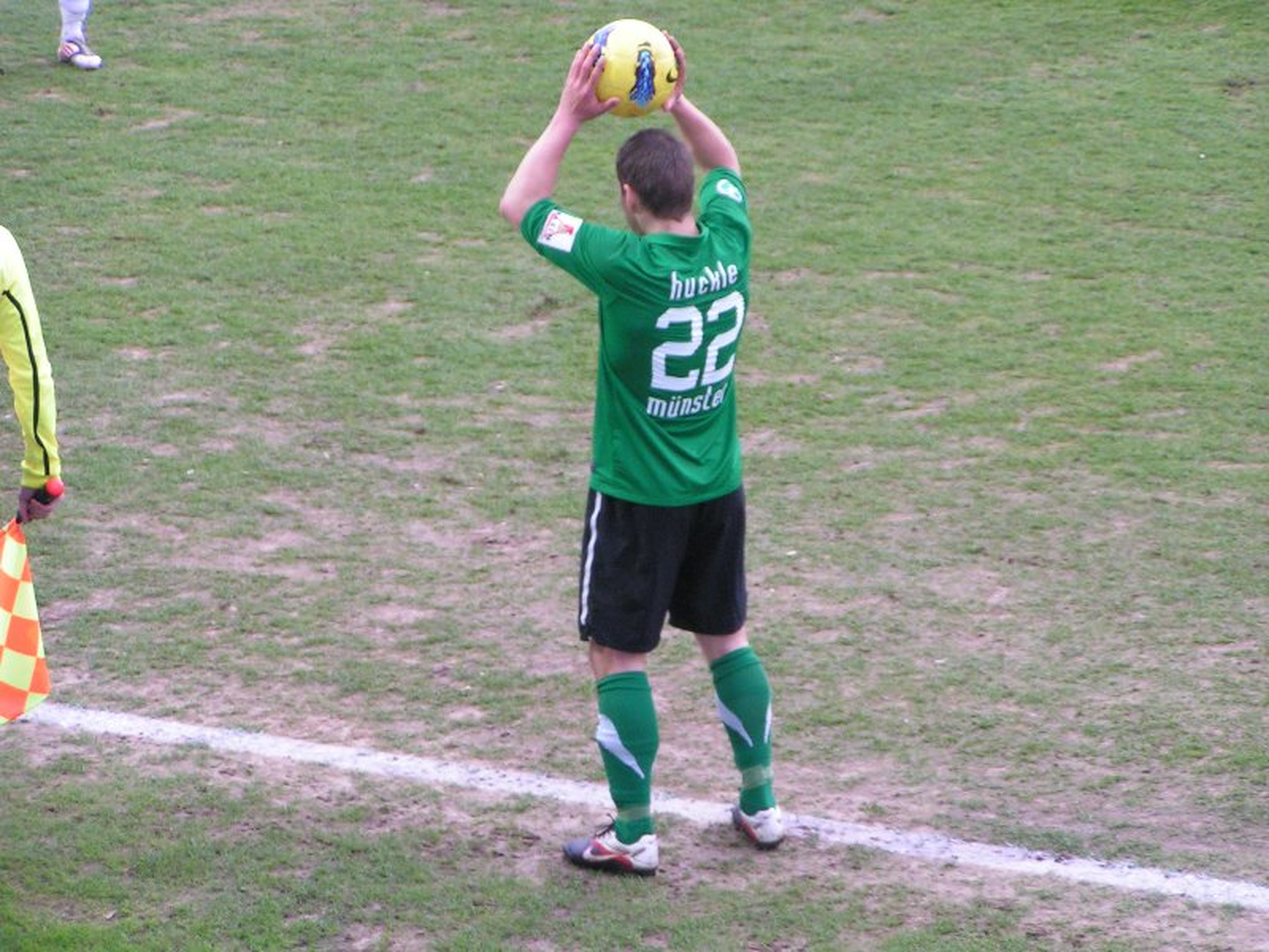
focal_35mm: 180
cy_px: 476
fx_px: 6599
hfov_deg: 11.0
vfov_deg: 8.2
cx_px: 634
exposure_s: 1/160
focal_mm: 27.5
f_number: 3.5
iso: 200
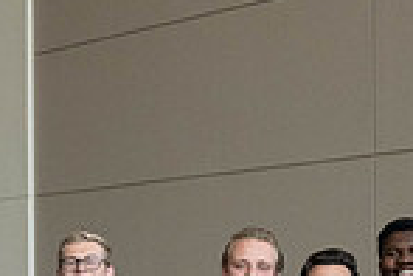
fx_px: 2042
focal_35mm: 178
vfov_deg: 7.7
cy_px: 298
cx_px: -156
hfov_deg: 11.2
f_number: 8
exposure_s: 1/320
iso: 3200
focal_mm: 39
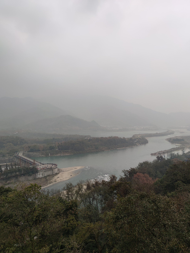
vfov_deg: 71.6
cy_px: 126
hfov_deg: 56.8
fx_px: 176
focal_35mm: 24
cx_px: 95
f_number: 1.69
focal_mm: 6.72
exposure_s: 1/189
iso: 50
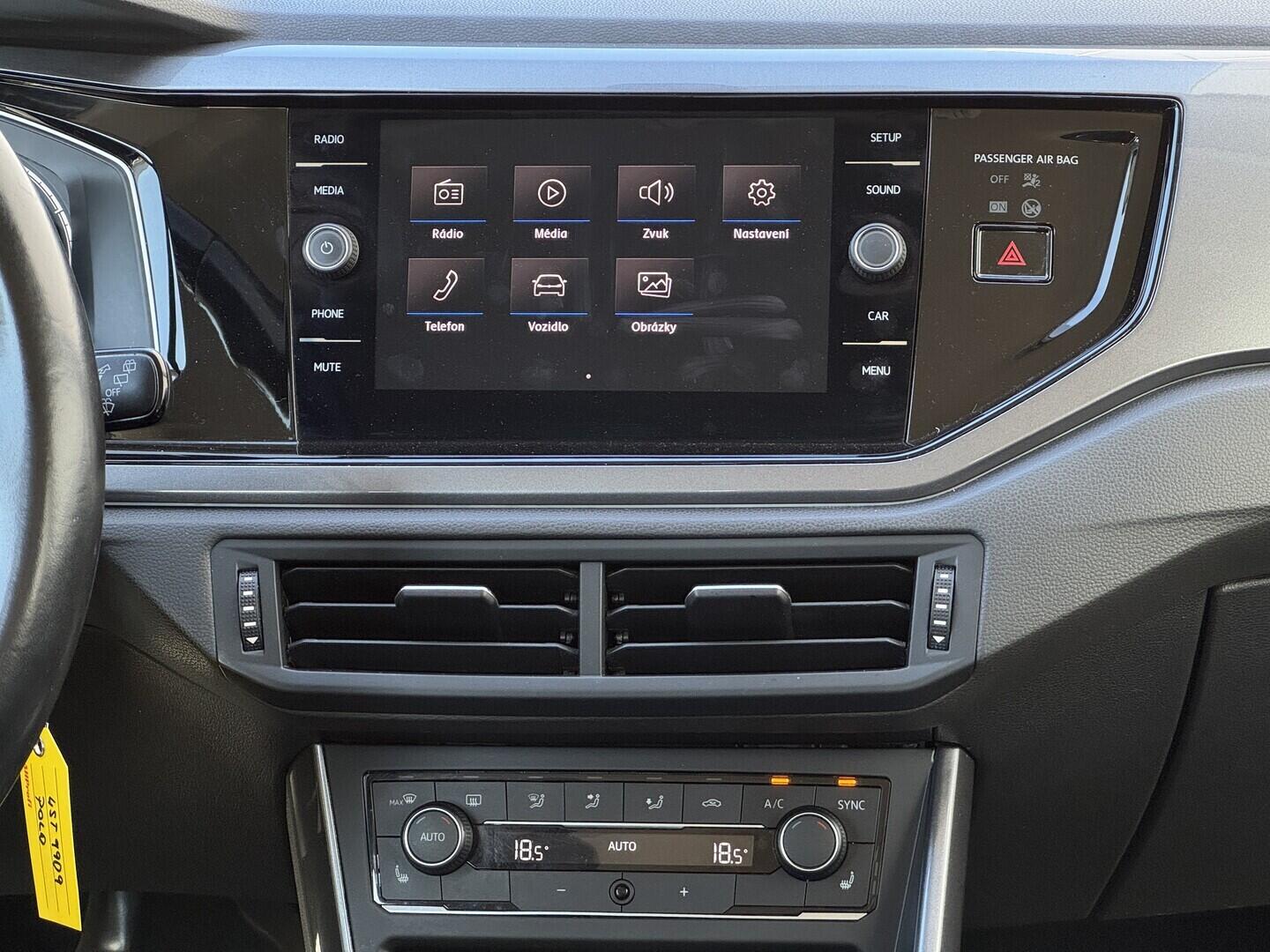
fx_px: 2825
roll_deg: +0.5
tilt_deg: -16.1
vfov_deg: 19.1
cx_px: 635
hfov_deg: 25.3
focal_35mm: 77
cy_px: 476
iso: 200
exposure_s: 1/99
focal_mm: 9
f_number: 2.8
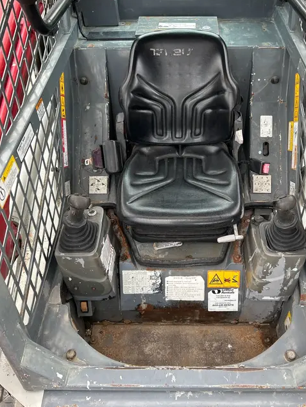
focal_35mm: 30
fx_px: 353
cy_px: 179
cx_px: 169
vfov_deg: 59.8
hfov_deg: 46.8
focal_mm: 5.7
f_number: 1.5
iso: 50
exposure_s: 1/121
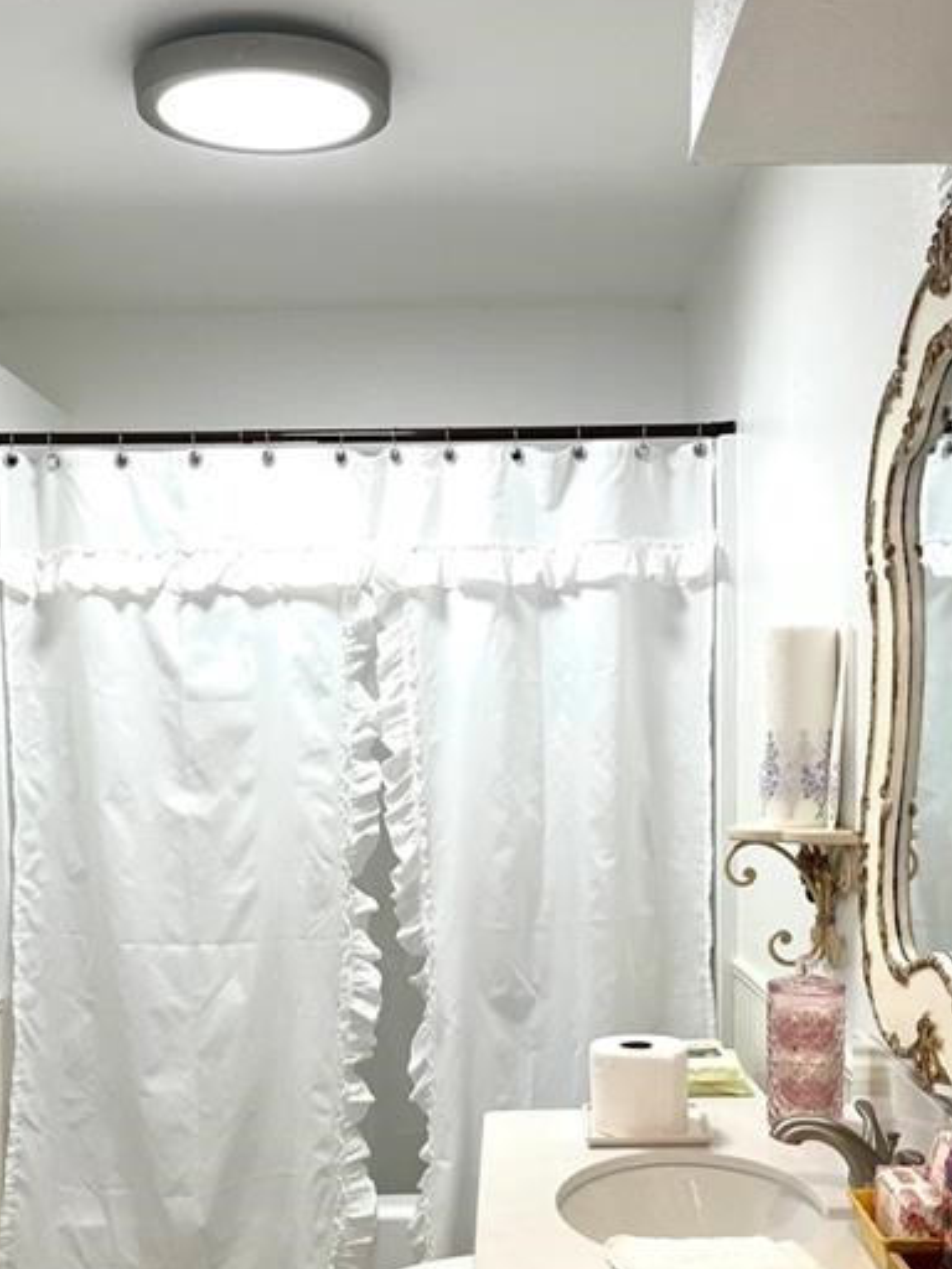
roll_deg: +0.4
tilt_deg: -6.8
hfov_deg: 36.8
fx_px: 1430
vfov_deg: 46.8
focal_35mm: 39
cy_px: 880
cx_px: 516
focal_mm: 5.1
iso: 64
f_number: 1.6
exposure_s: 1/120
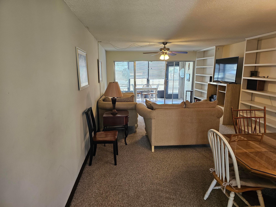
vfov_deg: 58.9
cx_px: 138
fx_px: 183
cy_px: 104
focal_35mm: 23
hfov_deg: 73.9
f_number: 1.7
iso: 200
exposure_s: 1/120
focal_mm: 6.3
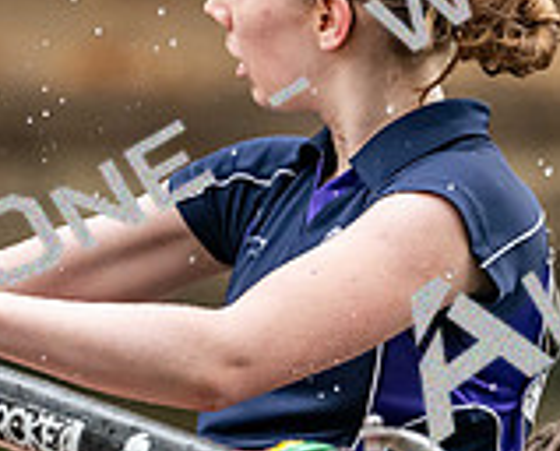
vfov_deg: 1.1
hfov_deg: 1.4
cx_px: 109
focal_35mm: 1366
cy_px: 111
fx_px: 22696
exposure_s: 1/2500
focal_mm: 400
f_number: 4.5
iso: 3600
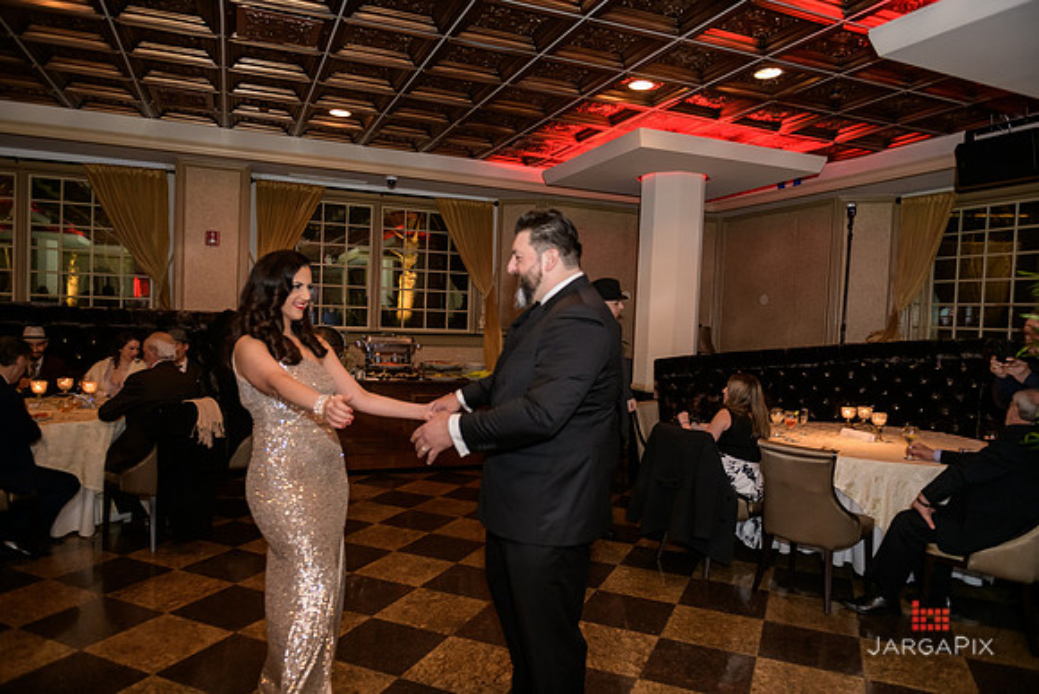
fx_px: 693
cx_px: 520
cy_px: 347
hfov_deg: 73.7
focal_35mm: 24
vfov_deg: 53.2
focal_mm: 24
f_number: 3.2
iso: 1600
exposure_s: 1/100
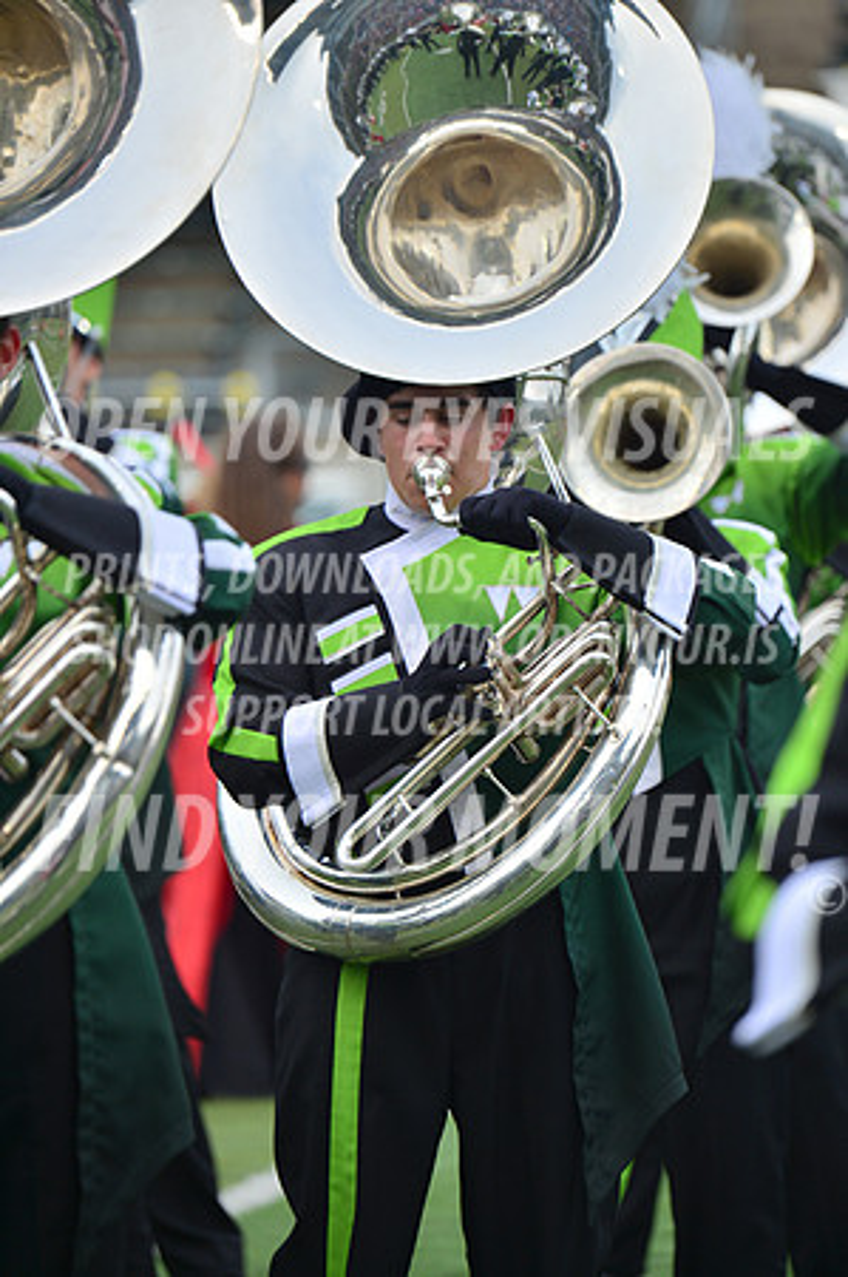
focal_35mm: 330
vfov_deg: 6.3
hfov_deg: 4.2
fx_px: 11686
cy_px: 638
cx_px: 424
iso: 200
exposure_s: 1/640
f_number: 5.6
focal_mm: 330
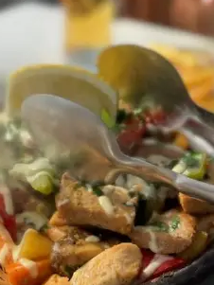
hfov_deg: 17.3
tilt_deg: -28.3
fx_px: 700
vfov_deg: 23.0
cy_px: 171
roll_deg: +2.3
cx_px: 55
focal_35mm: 85
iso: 64
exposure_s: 1/3817
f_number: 1.78
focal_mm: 6.76
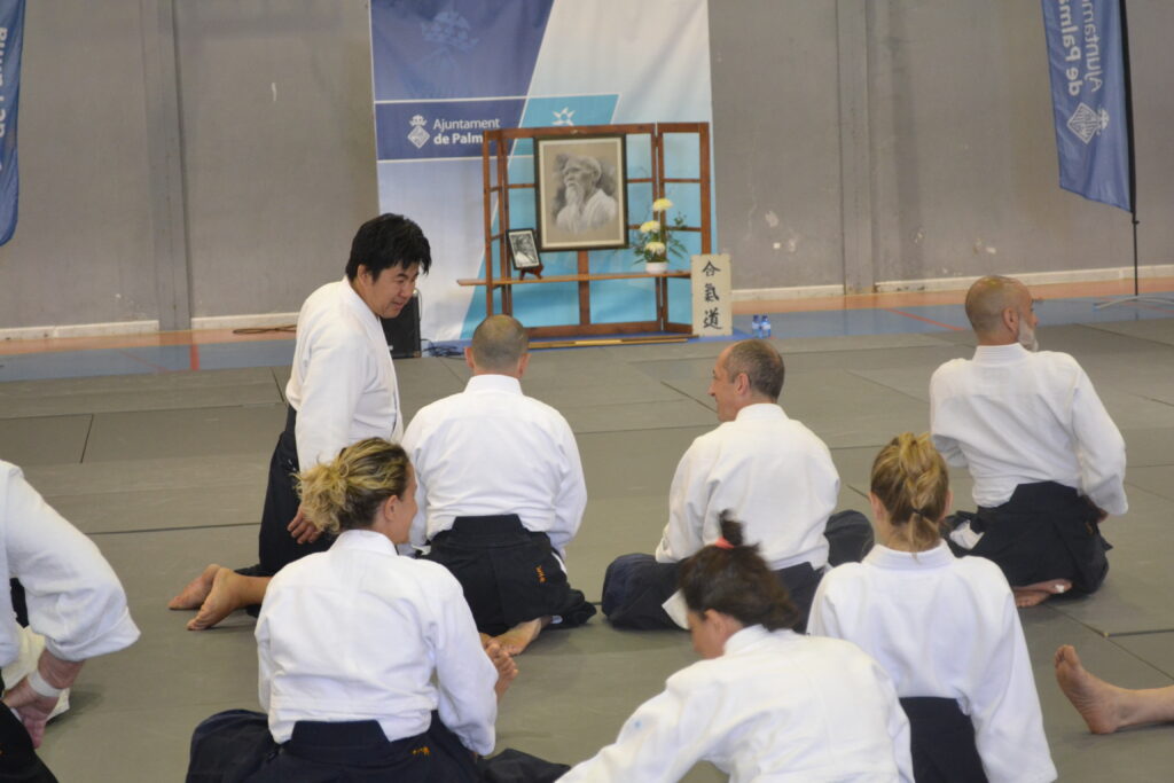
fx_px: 2691
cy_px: 392
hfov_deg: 24.6
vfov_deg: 16.6
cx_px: 587
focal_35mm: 82
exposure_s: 1/60
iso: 2000
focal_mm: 55
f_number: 5.6
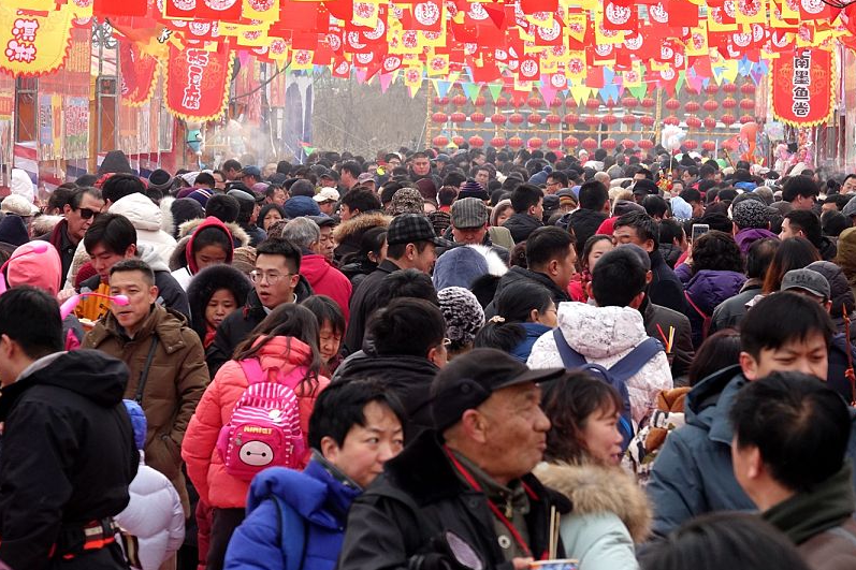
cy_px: 286
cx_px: 466
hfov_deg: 7.4
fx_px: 6585
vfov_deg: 5.0
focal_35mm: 277
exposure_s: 1/320
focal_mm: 67.46
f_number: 5.6
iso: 200
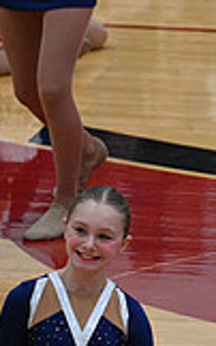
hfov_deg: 1.9
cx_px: 584
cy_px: 25
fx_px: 6369
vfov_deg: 3.1
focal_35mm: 675
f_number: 4
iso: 4000
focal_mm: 185
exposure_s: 1/400
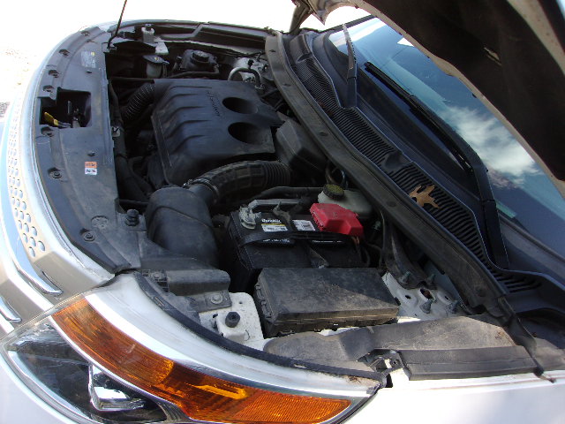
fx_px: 441
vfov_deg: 51.4
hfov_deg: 65.3
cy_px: 212
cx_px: 282
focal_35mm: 27
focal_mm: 4.9
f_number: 3
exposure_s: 1/180
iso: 80
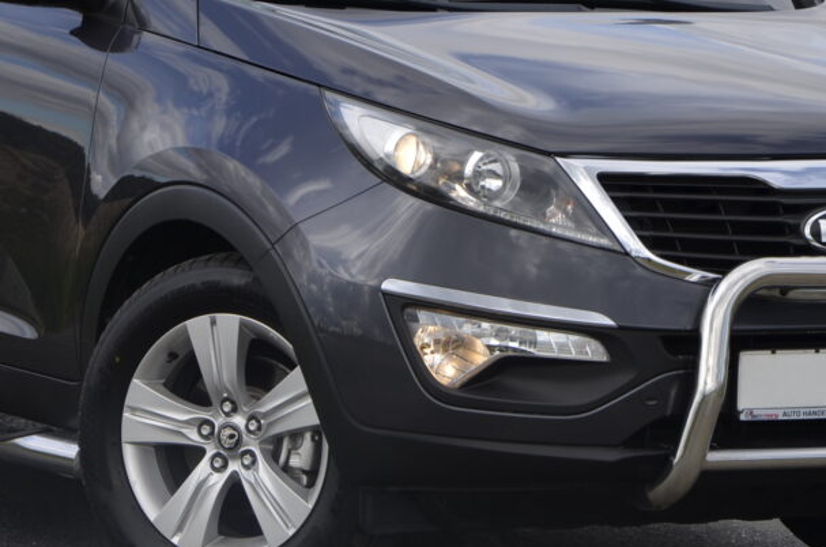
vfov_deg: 5.1
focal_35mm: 266
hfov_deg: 7.8
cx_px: 457
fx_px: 6087
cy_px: 124
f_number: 8
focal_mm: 105
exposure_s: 1/250
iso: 140
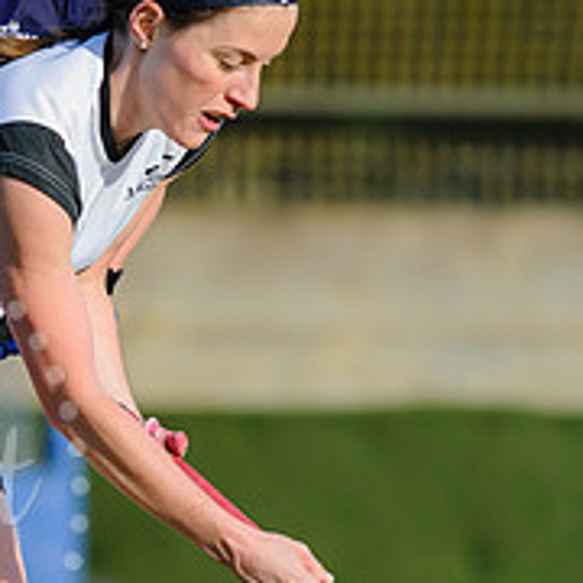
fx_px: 28906
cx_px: -116
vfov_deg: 1.2
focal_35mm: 1517
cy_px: 492
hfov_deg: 1.2
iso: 720
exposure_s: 1/2000
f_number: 6.7
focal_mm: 500
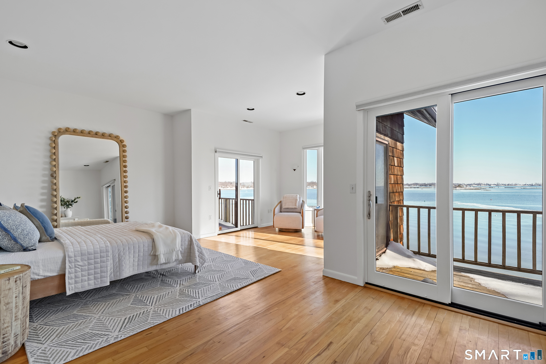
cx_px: 273
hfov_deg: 96.7
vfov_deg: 73.7
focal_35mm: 16
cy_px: 182
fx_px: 243
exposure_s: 1/13
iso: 200
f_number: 7.1
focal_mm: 16
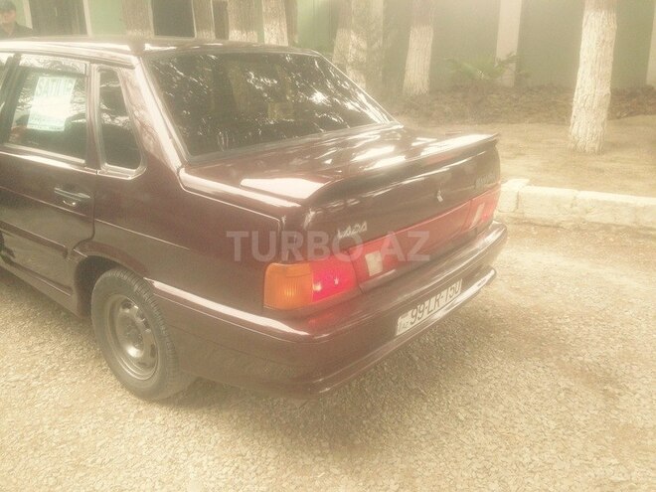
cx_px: 328
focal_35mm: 33
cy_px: 246
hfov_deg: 55.4
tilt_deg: -19.7
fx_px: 625
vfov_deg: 42.9
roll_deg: -0.1
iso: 50
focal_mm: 4.12
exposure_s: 1/24
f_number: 2.4
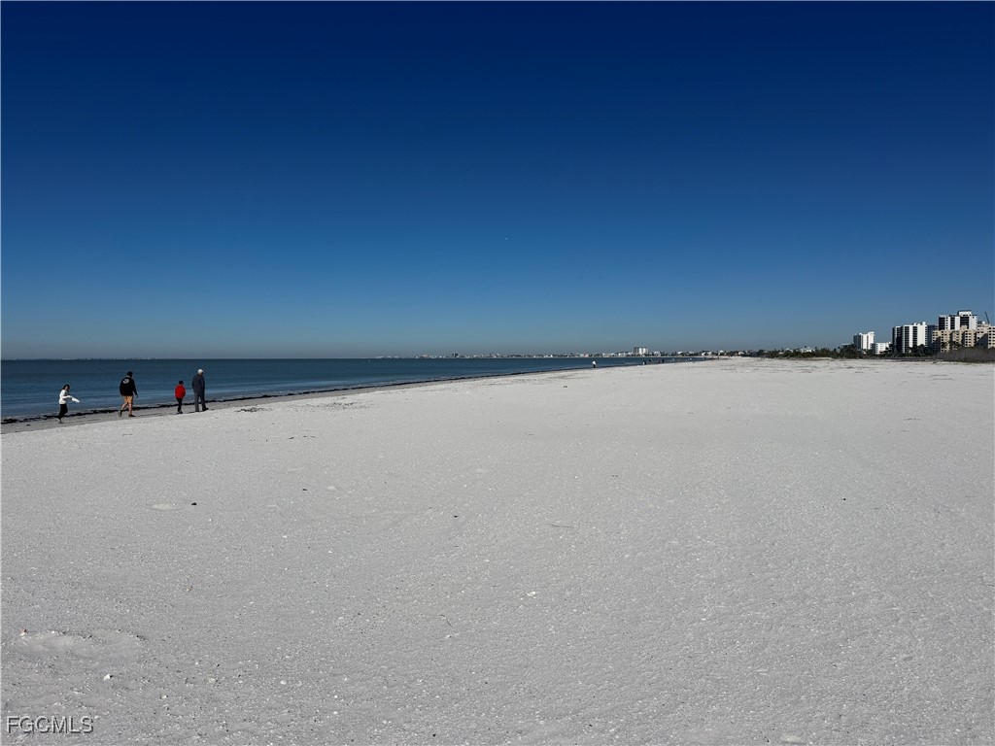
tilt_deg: -2.0
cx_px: 498
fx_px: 690
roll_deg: +0.2
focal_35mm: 24
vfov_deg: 56.8
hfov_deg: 71.6
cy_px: 373
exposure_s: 1/20000
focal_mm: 6.76
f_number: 1.78
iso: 64
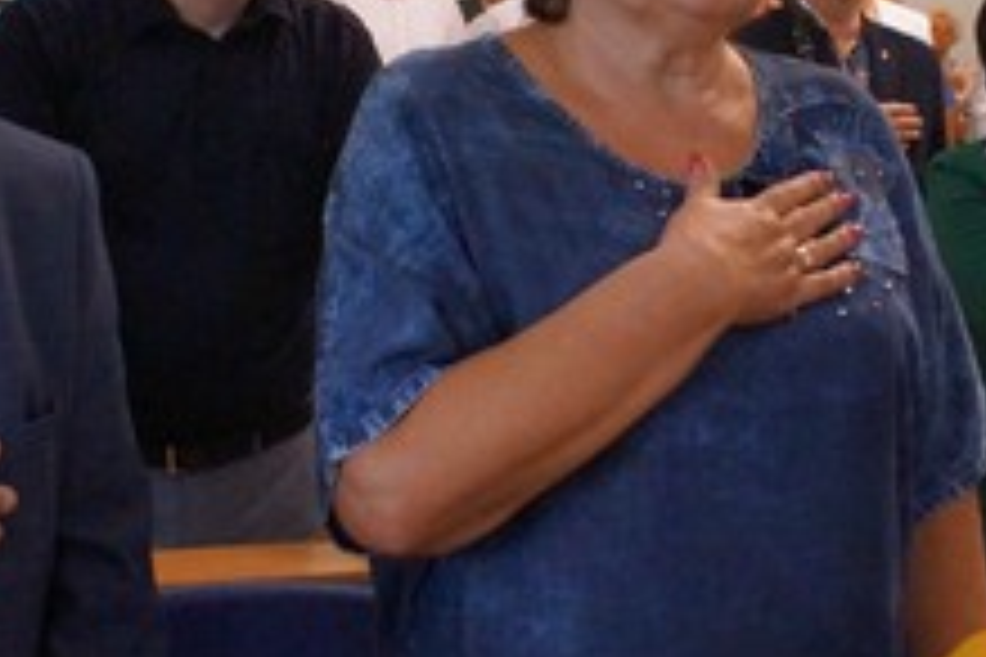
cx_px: 657
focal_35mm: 96
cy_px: 94
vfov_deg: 14.1
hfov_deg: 21.2
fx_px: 2629
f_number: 4
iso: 3200
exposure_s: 1/80
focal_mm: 20
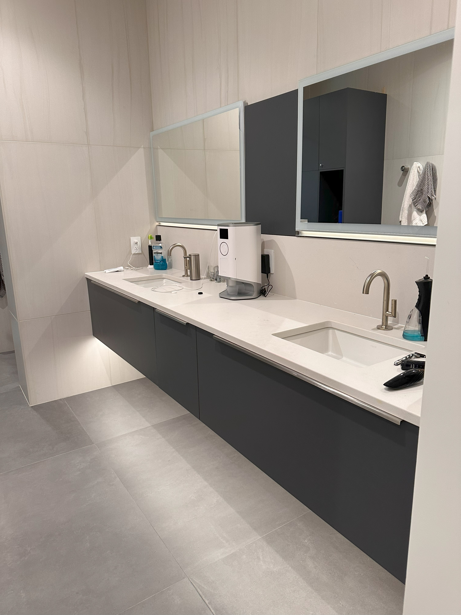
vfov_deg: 71.6
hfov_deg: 56.8
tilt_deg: -13.8
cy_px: 308
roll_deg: +0.9
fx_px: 426
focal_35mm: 24
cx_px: 230
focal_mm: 6.86
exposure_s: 1/60
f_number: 1.78
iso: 200
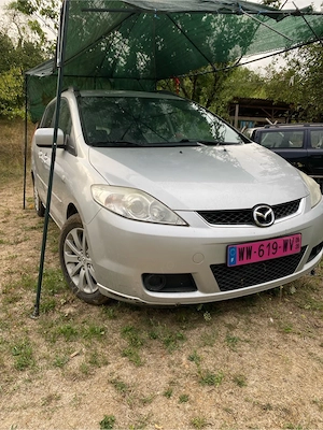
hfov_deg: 53.1
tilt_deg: -5.4
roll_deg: -3.5
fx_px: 323
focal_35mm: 26
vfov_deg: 67.3
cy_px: 215
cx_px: 162
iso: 32
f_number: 1.8
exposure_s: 1/168
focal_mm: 4.25
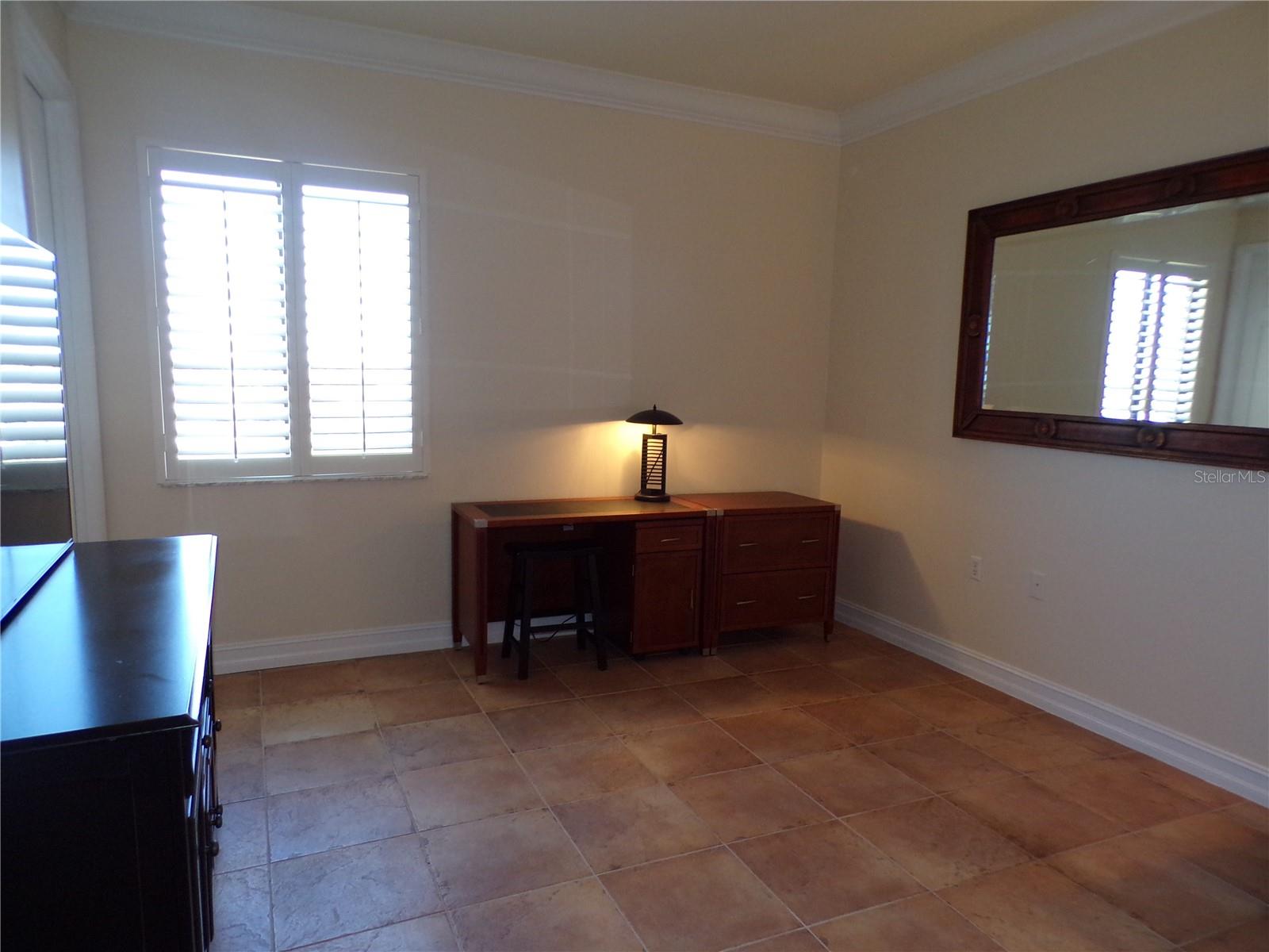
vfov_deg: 56.8
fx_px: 880
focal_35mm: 24
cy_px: 476
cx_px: 634
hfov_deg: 71.6
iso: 200
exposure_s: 1/34
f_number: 3
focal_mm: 4.3
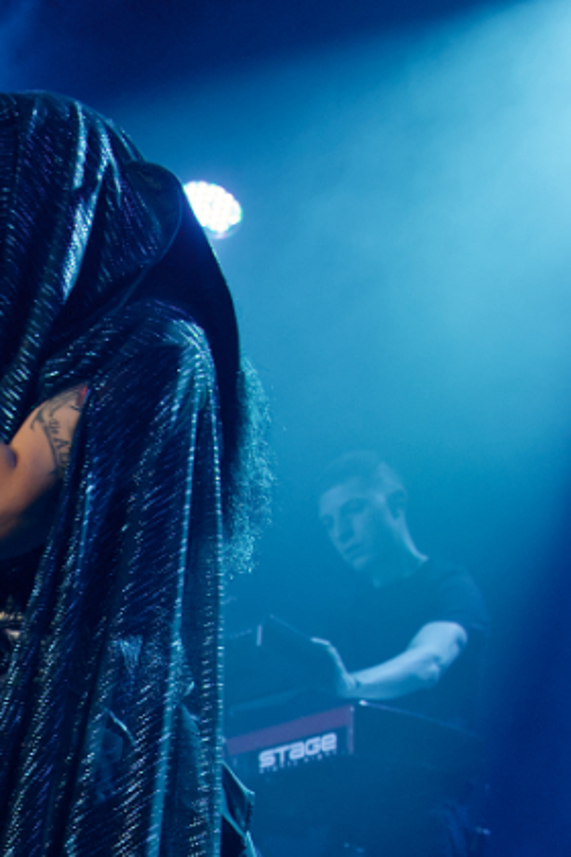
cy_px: 886
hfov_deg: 16.0
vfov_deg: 24.1
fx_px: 1903
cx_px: -215
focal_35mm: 80
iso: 1250
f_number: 4
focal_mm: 28
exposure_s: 1/250
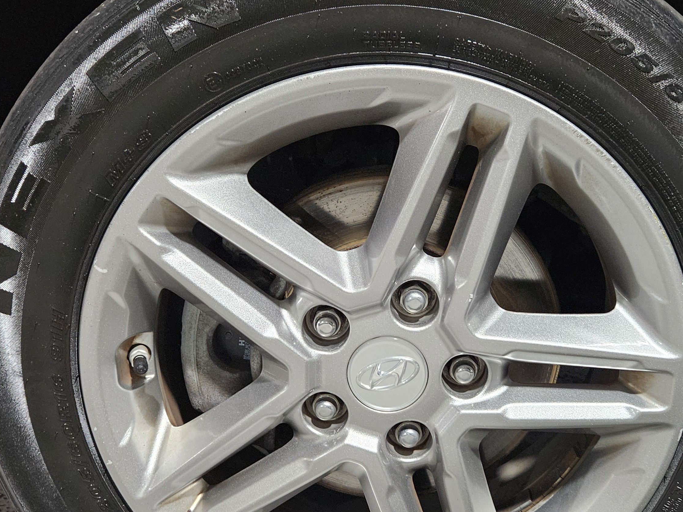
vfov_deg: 35.1
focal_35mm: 41
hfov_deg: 45.5
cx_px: 410
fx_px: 809
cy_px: 294
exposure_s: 1/60
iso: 800
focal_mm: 5.4
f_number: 1.8
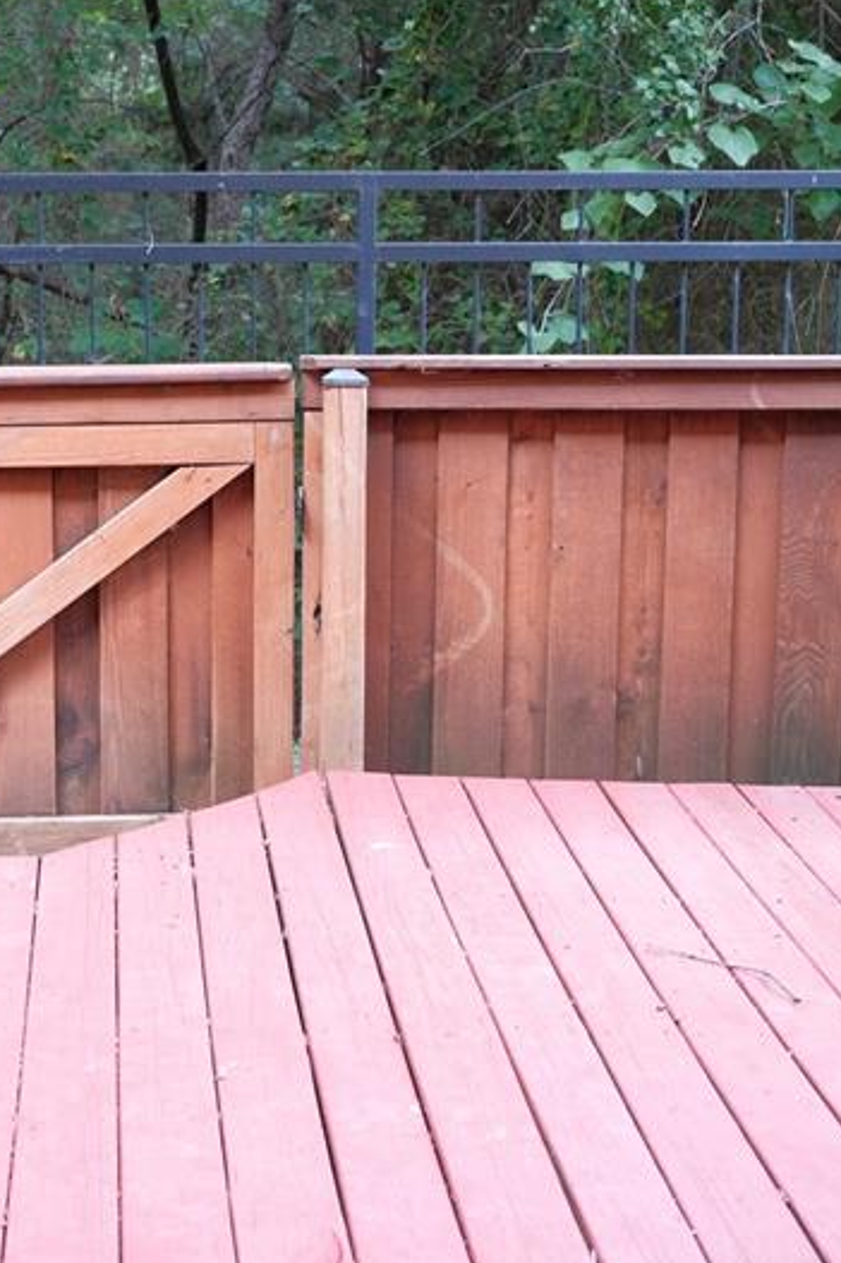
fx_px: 2384
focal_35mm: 68
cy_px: 558
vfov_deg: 29.6
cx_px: 122
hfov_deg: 19.7
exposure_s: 1/125
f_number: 2.8
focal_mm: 23
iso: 400
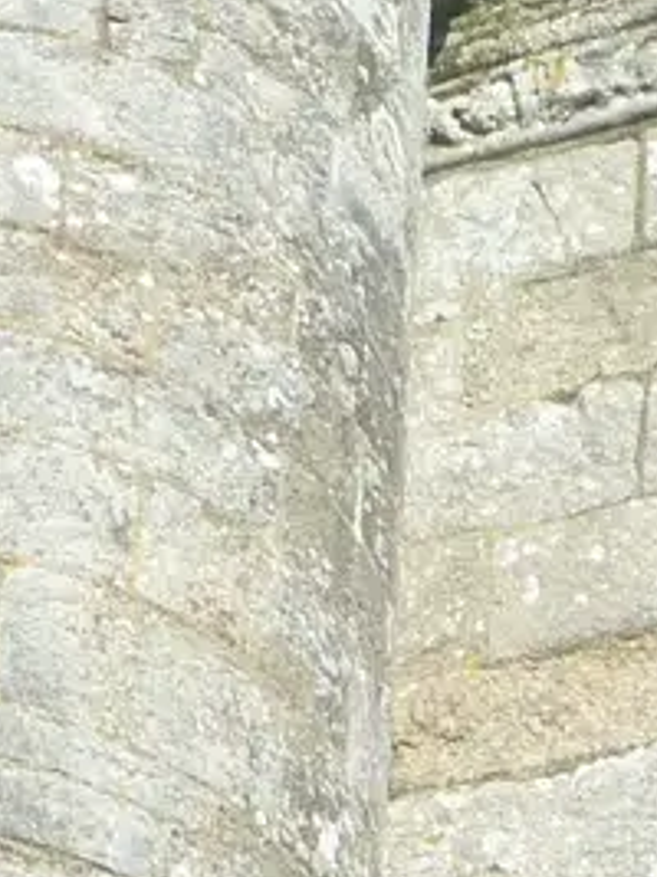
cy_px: -503
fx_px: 8636
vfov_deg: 5.7
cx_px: 591
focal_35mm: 341
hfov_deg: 4.4
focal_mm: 9.7
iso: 80
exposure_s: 1/400
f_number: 3.9
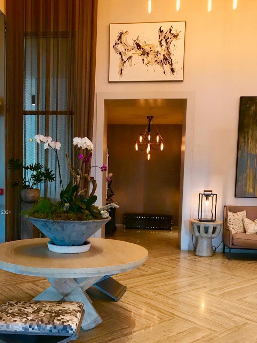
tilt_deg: -4.1
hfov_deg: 40.6
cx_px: 106
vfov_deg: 52.1
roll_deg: -1.4
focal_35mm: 35
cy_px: 213
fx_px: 346
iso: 40
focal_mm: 3.99
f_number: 1.8
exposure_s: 1/15
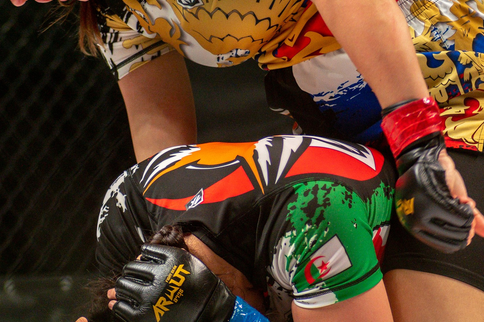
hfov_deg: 9.1
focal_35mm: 226
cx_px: 277
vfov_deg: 6.1
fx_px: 3038
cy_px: 133
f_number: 4
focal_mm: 100
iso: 2000
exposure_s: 1/1250
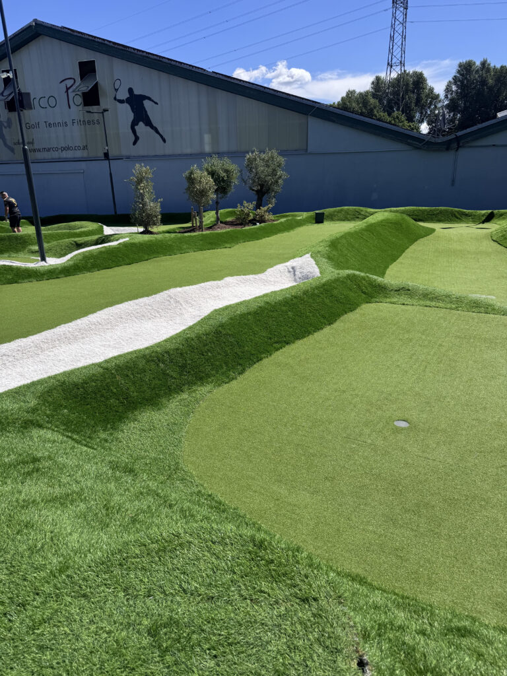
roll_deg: +0.8
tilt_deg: -18.9
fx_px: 469
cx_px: 254
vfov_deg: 71.6
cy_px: 338
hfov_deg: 56.8
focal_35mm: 24
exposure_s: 1/5348
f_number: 1.78
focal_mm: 6.76
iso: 80
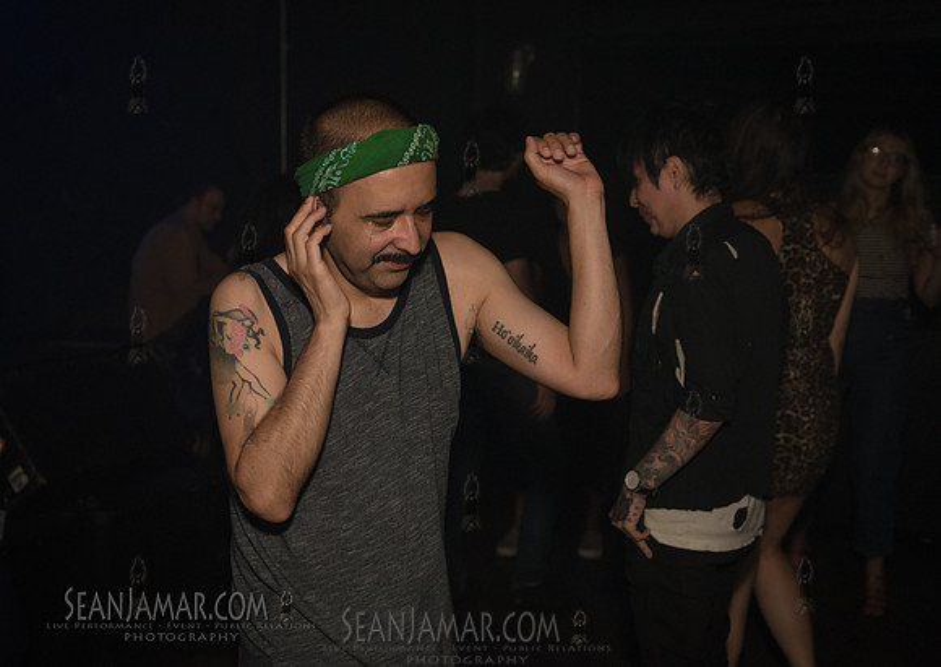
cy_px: 374
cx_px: 381
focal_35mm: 47
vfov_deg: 29.9
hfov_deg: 41.2
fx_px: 1246
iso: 2000
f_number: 3.5
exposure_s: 1/250
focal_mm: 40
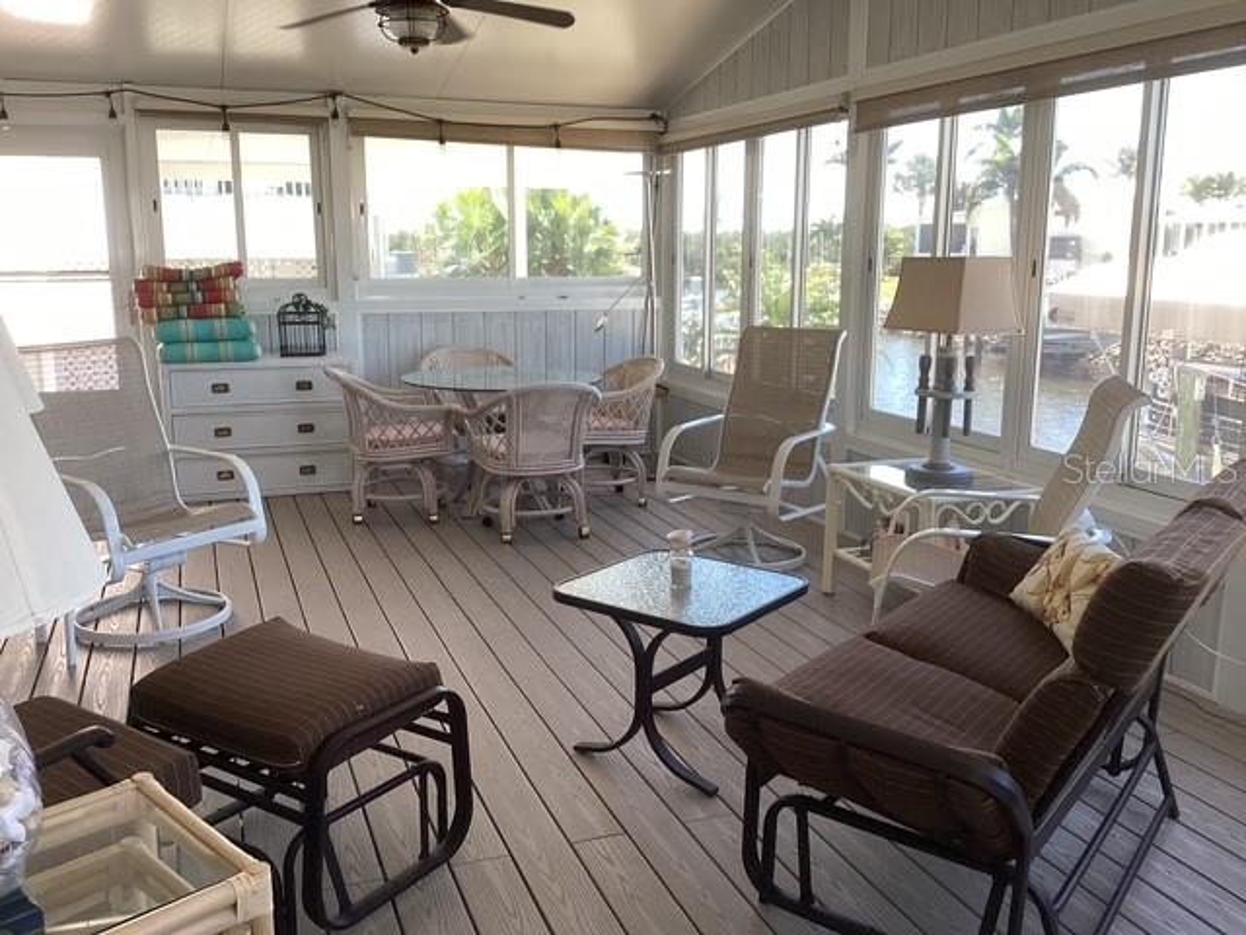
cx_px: 623
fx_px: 1116
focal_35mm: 31
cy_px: 468
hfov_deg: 58.4
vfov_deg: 45.4
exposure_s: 1/60
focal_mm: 3.3
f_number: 2.4
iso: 80
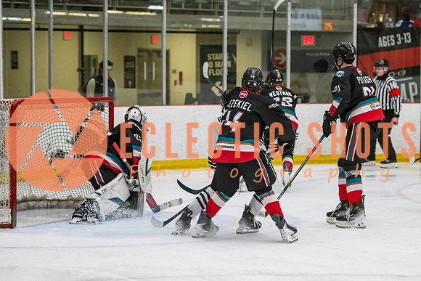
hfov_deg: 15.9
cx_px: 241
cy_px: 181
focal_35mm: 129
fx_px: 1505
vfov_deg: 10.7
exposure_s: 1/640
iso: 2000
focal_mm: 92
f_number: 3.2
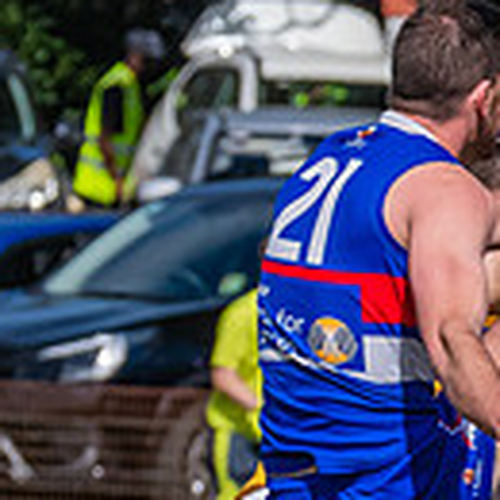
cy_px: 642
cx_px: 382
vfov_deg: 1.1
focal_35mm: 1663
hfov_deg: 1.1
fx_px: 27176
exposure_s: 1/1600
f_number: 10
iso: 800
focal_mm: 290
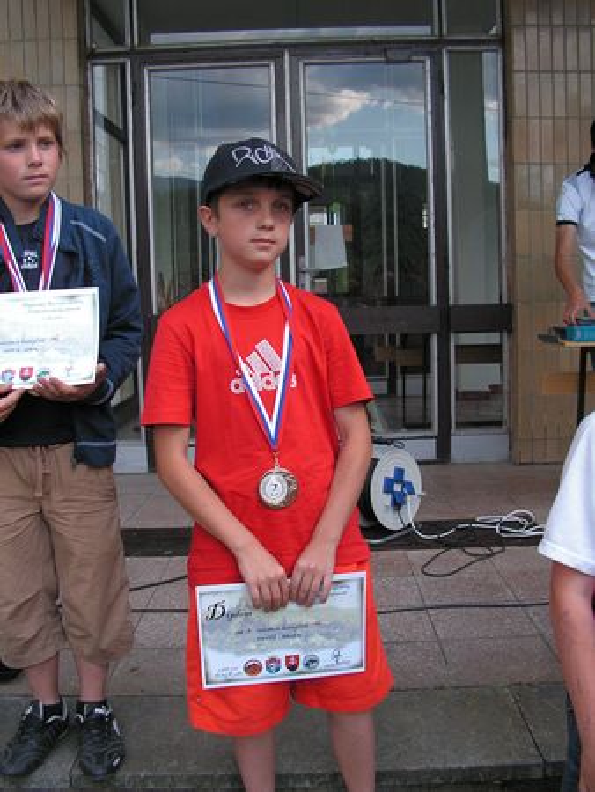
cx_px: 298
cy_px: 396
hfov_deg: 39.7
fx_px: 824
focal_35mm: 36
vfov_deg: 51.3
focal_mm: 6
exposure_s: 1/100
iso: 50
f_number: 3.2
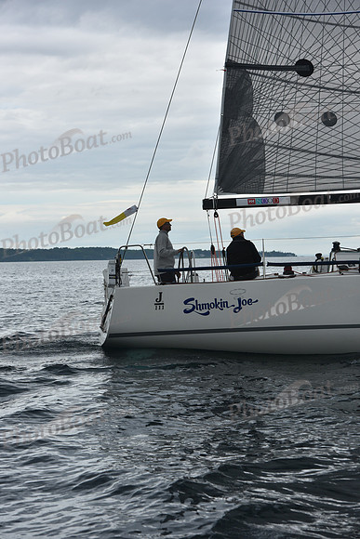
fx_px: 1169
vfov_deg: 26.0
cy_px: 270
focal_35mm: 78
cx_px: 180
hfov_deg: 17.5
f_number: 7.1
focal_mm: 78
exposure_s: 1/800
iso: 250
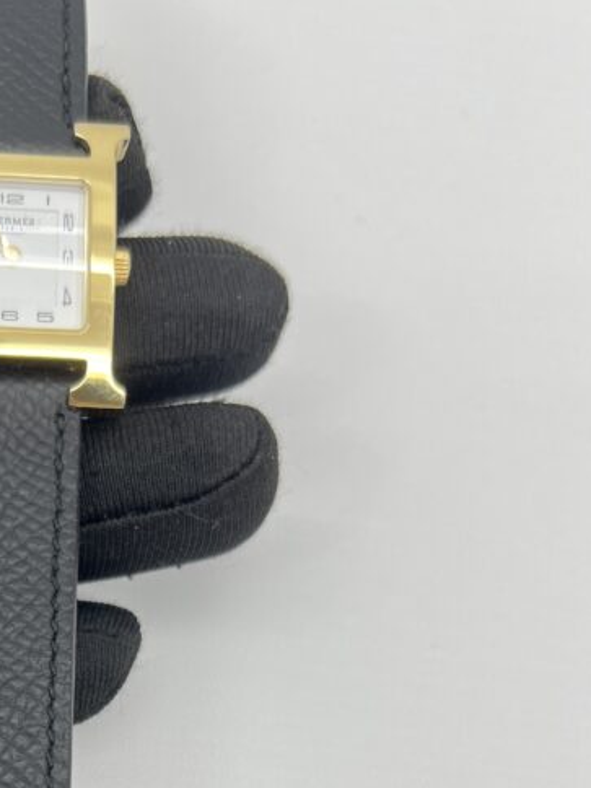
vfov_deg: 32.1
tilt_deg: -71.1
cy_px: 791
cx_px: 0
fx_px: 1252
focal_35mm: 55
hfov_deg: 25.3
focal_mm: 5.7
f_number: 1.5
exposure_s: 1/100
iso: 50
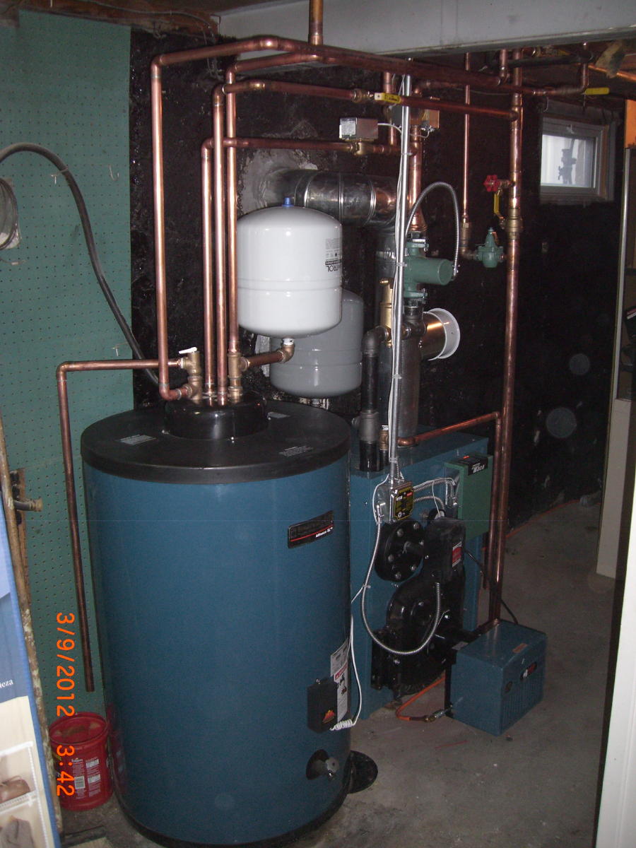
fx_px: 931
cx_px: 318
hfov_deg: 37.7
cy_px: 424
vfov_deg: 49.0
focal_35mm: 38
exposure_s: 1/60
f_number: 2.7
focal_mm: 6.2
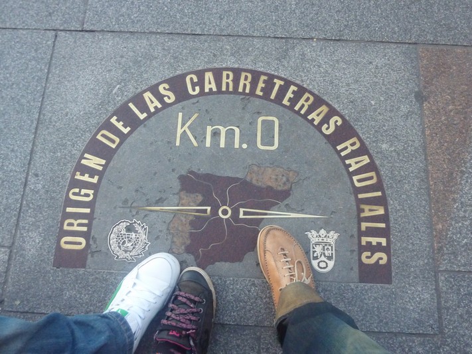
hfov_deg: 61.7
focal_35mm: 29
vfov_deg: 48.2
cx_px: 236
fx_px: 395
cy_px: 177
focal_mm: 4.7
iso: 400
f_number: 3.4
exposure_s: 1/30
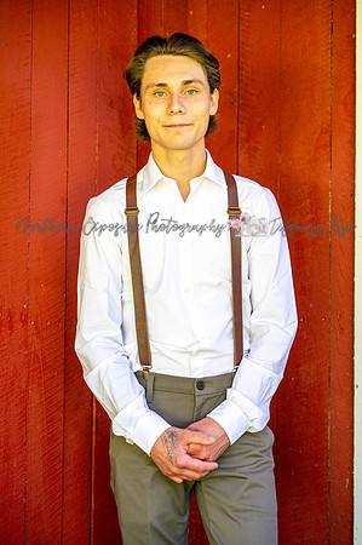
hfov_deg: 19.4
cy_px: 272
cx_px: 181
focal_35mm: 70
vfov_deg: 28.9
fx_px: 1058
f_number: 2.8
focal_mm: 70
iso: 400
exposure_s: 1/160
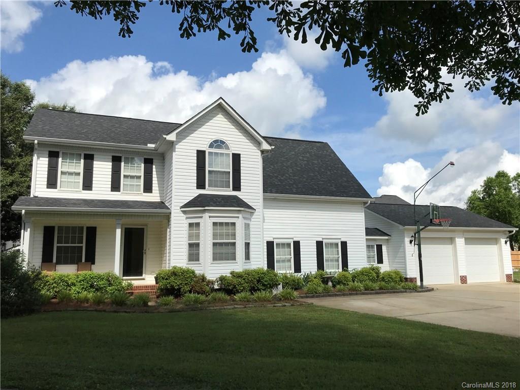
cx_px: 260
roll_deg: +0.7
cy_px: 195
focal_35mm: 28
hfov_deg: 63.4
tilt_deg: +8.7
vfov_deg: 49.7
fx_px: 421
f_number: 1.8
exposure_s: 1/4167
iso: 20
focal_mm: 3.99
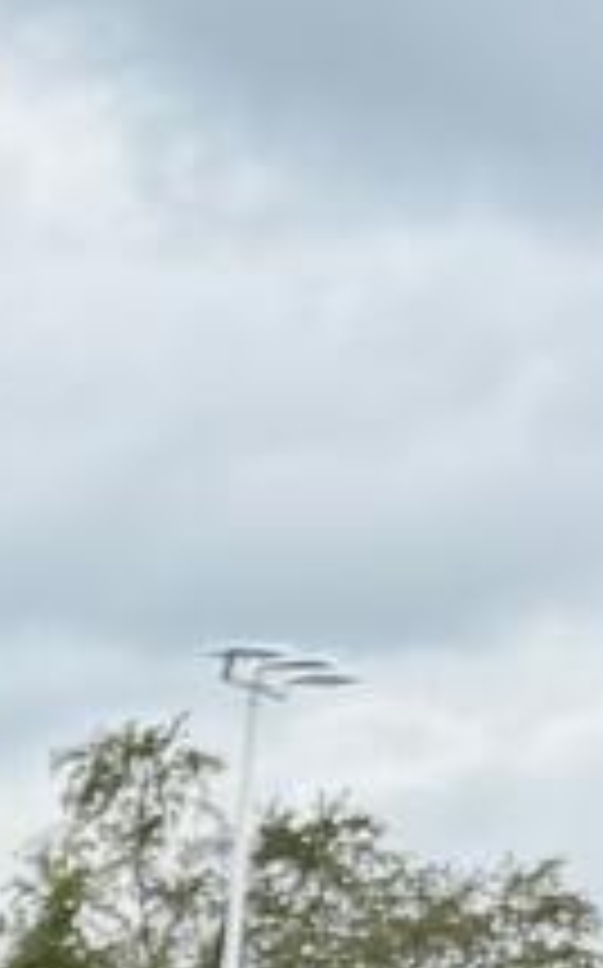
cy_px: 2508
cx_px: -1858
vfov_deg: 8.3
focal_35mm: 227
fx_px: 5981
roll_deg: +0.0
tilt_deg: -6.1
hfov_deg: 5.1
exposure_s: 1/3584
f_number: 1.78
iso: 80
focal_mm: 6.76
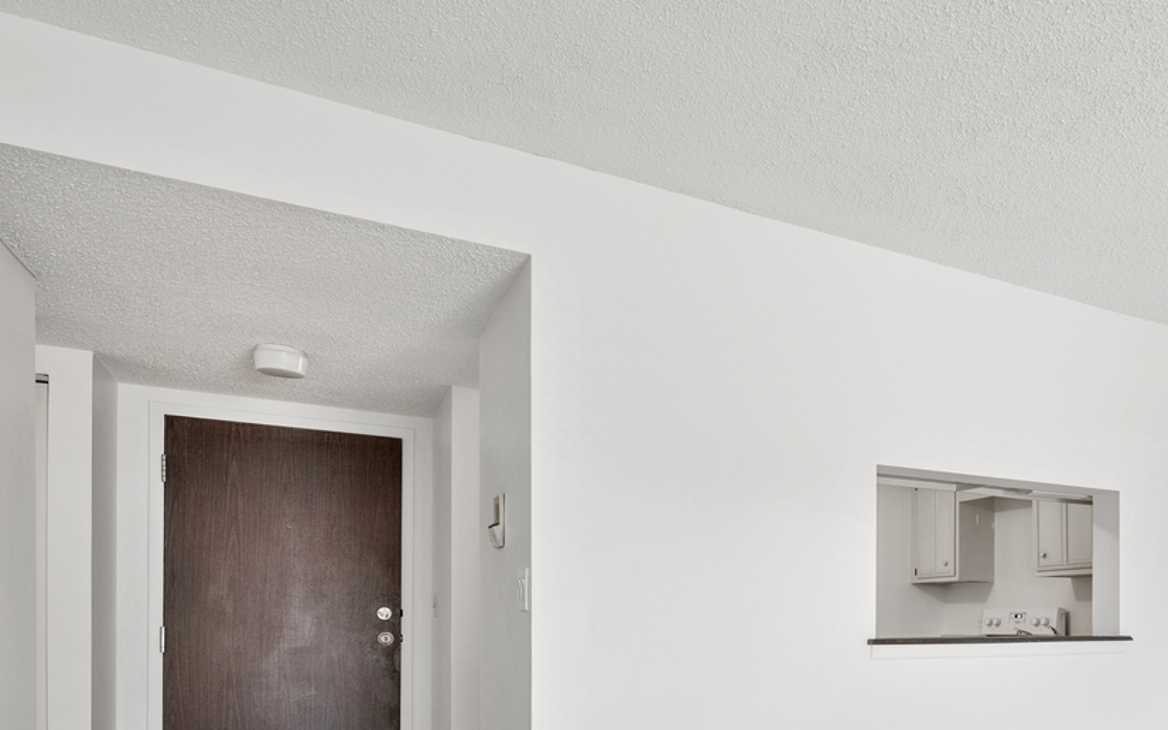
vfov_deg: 41.4
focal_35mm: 28
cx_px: 936
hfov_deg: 61.0
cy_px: 641
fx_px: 891
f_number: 8
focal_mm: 14
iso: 400
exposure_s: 1/8
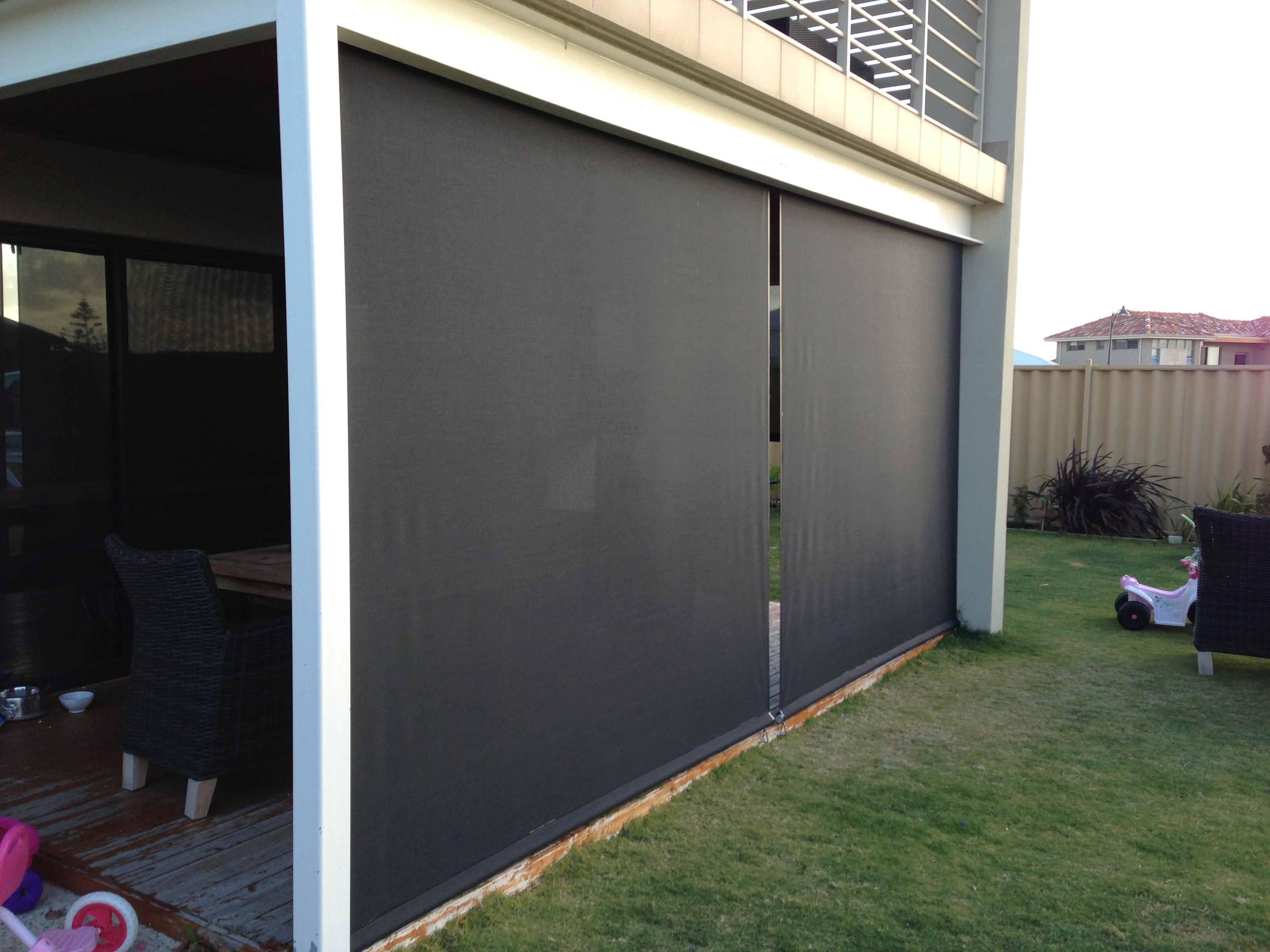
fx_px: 1211
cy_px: 476
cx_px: 635
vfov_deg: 42.9
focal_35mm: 33
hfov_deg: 55.4
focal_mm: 4.13
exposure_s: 1/153
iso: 50
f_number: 2.4
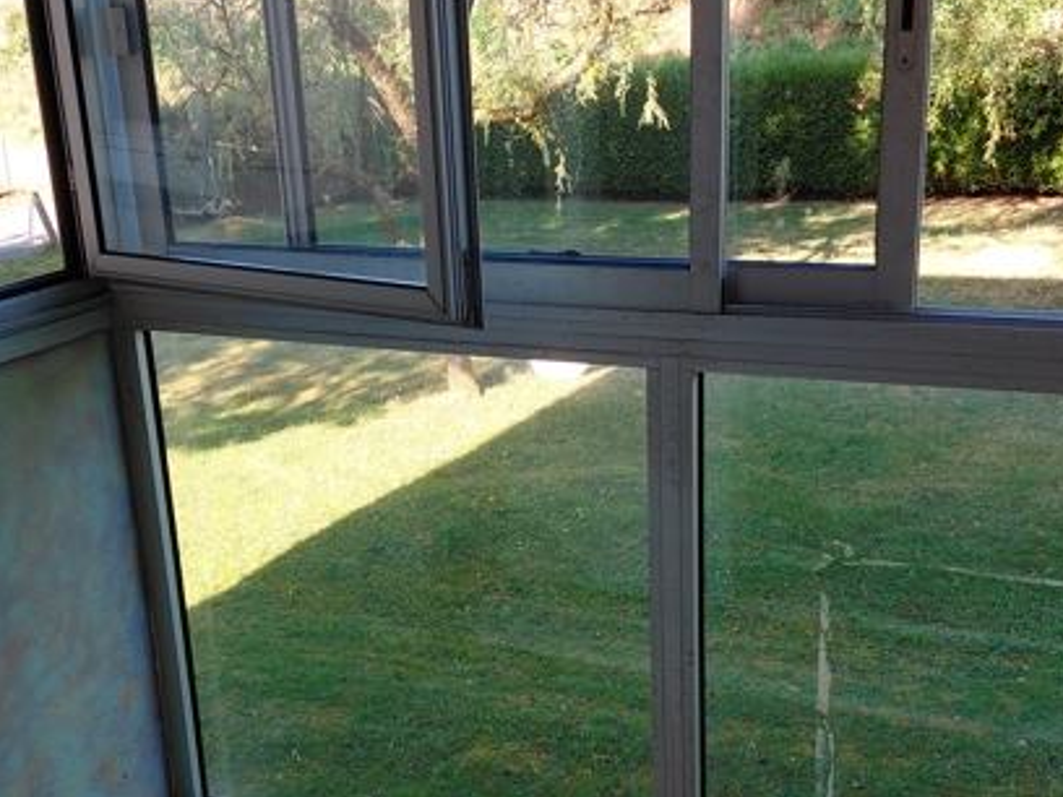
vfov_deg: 29.4
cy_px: 539
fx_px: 1505
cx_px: 534
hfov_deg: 38.9
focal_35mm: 49
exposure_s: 1/219
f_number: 1.8
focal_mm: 4.69
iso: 50
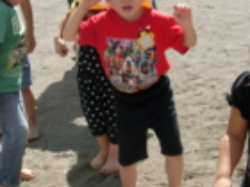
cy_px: 37
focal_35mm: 94
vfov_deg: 15.6
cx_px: 146
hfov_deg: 20.8
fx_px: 679
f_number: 3.7
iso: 80
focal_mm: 5.93
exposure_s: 1/640
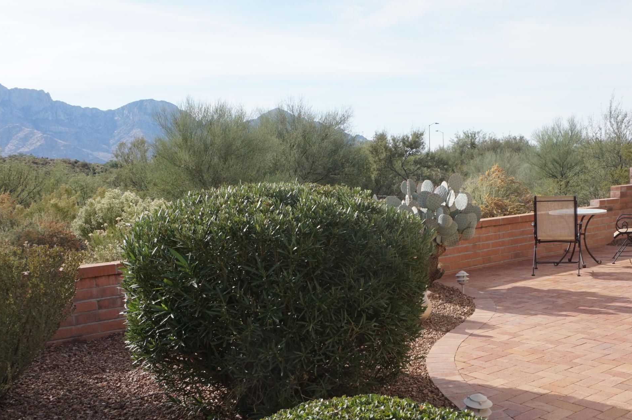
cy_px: 263
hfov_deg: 50.3
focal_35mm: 38
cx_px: 390
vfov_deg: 34.8
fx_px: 667
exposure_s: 1/320
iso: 320
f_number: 11
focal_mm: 16
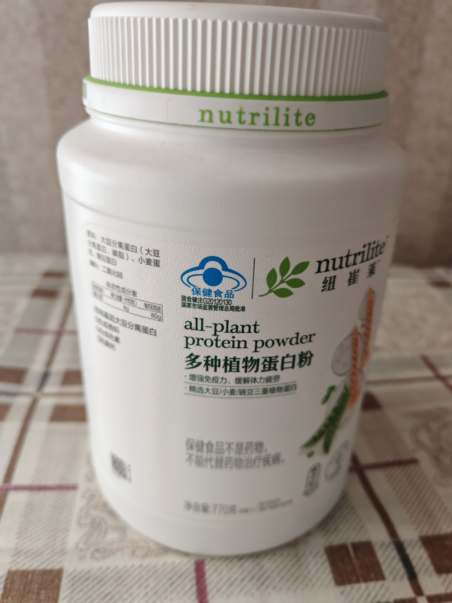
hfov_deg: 51.4
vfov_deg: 65.3
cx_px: 226
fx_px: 470
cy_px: 302
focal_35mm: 27
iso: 160
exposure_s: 1/100
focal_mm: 6.67
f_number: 1.9
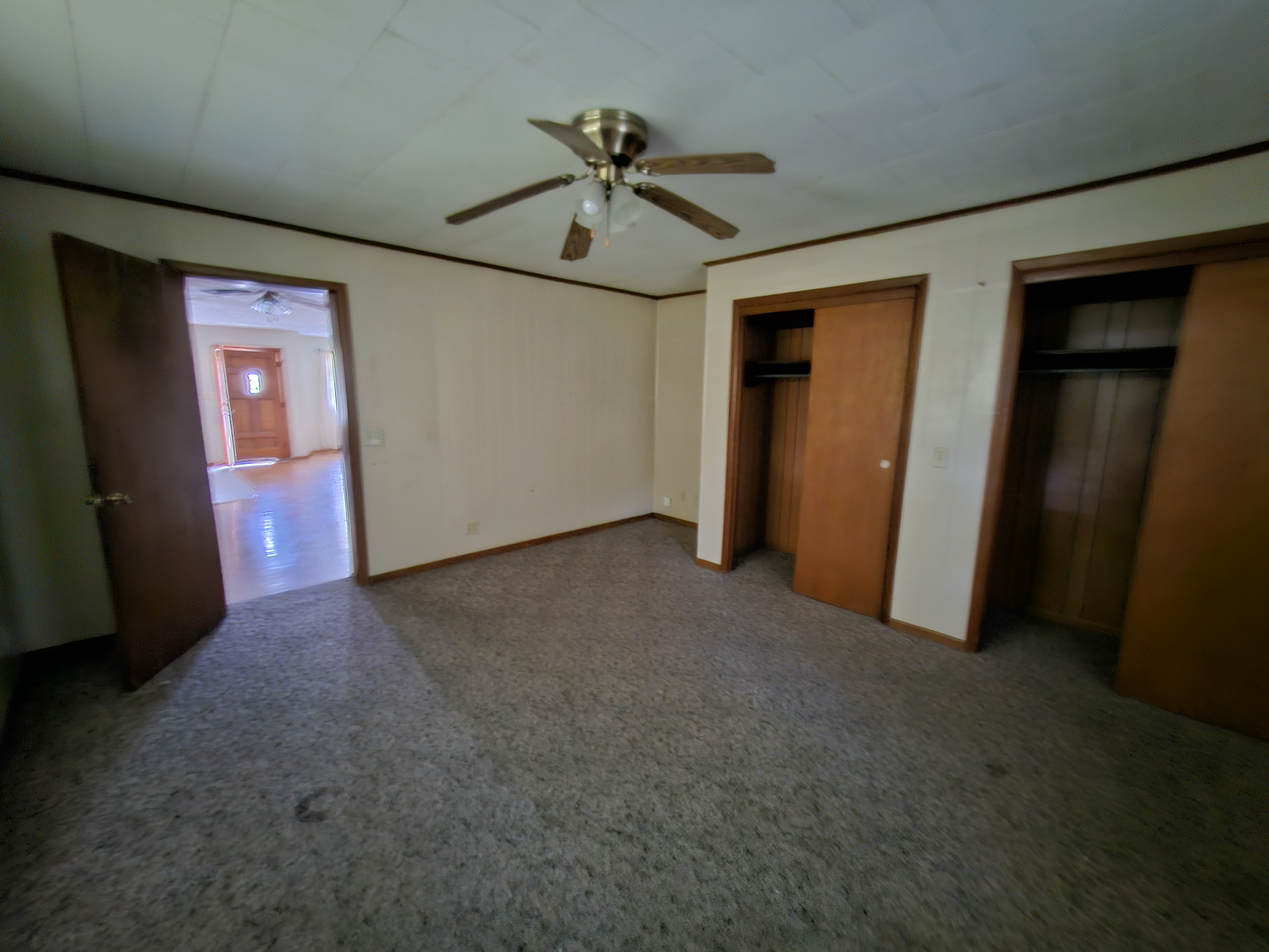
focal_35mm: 13
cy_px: 476
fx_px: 477
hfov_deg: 106.2
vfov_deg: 89.9
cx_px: 634
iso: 400
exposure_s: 1/4
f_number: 2.2
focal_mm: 1.74
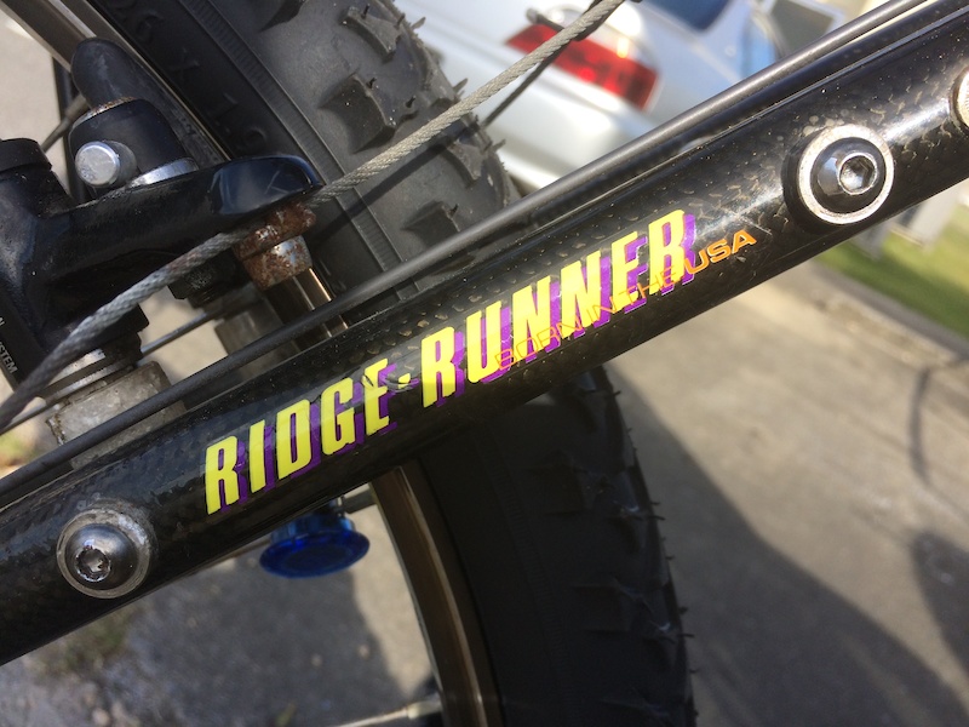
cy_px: 364
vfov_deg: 48.2
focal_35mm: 29
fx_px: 812
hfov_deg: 61.7
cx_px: 484
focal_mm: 4.15
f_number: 2.2
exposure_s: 1/760
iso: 32
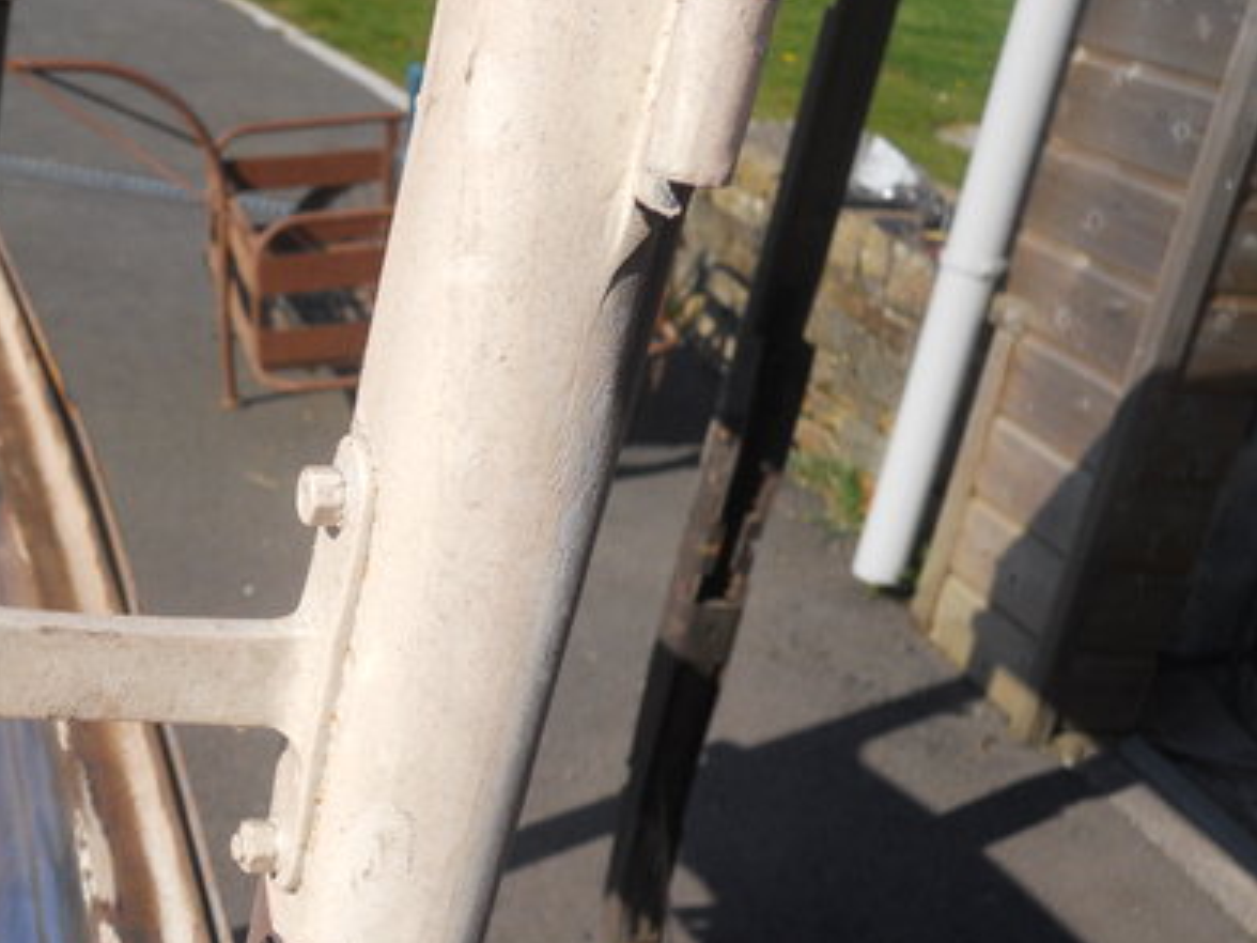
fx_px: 1816
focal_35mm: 50
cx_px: 180
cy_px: 621
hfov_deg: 36.3
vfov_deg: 28.9
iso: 80
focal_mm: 5
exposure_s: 1/320
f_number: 5.4
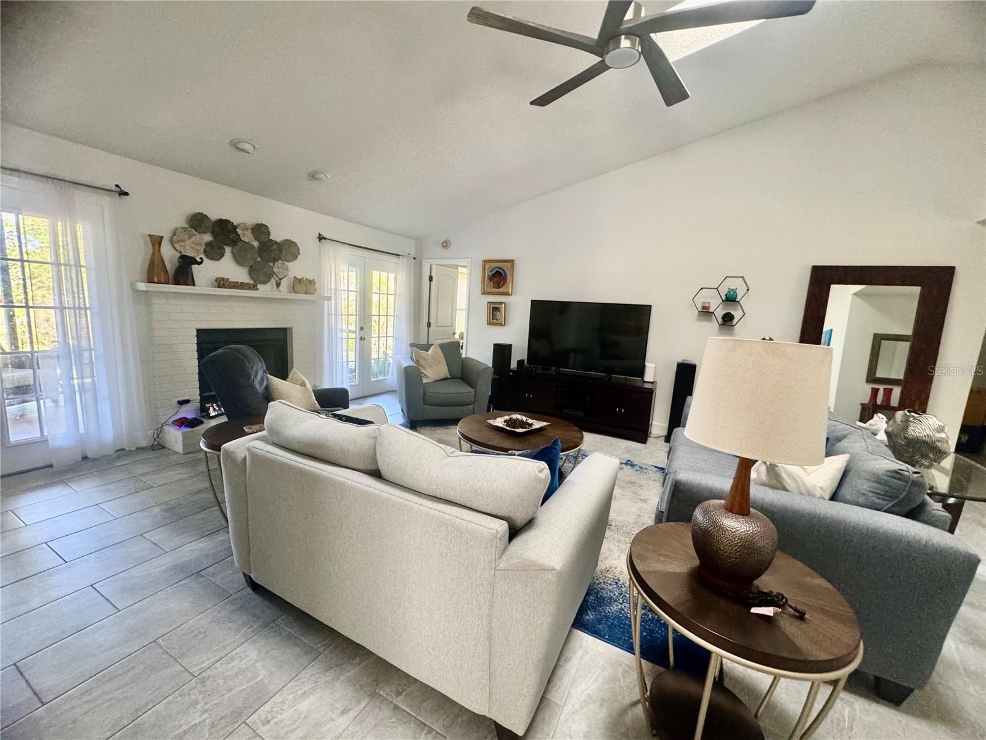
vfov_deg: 85.7
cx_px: 493
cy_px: 370
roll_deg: -3.0
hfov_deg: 102.1
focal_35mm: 14
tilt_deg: -9.8
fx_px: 399
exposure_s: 1/60
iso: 500
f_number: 2.2
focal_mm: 2.22
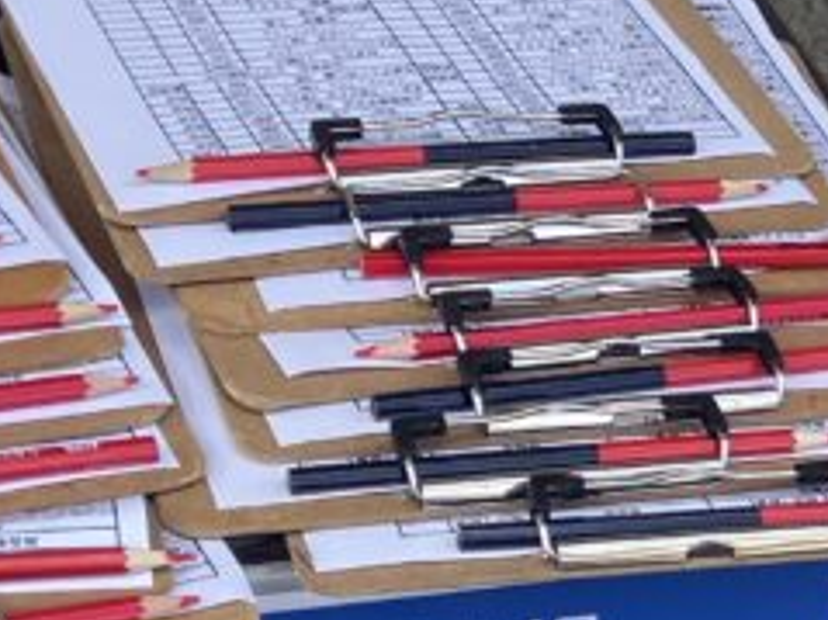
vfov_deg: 9.7
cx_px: 1233
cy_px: 776
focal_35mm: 150
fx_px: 3586
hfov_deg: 12.5
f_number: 1.8
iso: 32
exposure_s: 1/501
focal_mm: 3.99
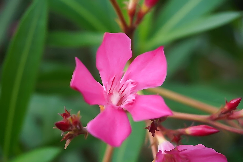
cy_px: 81
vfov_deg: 18.2
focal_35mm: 75
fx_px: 506
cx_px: 122
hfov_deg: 27.0
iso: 100
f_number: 5.6
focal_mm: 50
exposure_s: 1/100
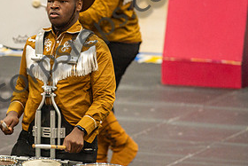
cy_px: 69
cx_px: 58
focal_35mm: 414
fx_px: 2853
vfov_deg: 3.3
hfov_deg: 5.0
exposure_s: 1/500
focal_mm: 200
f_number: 4
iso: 6400
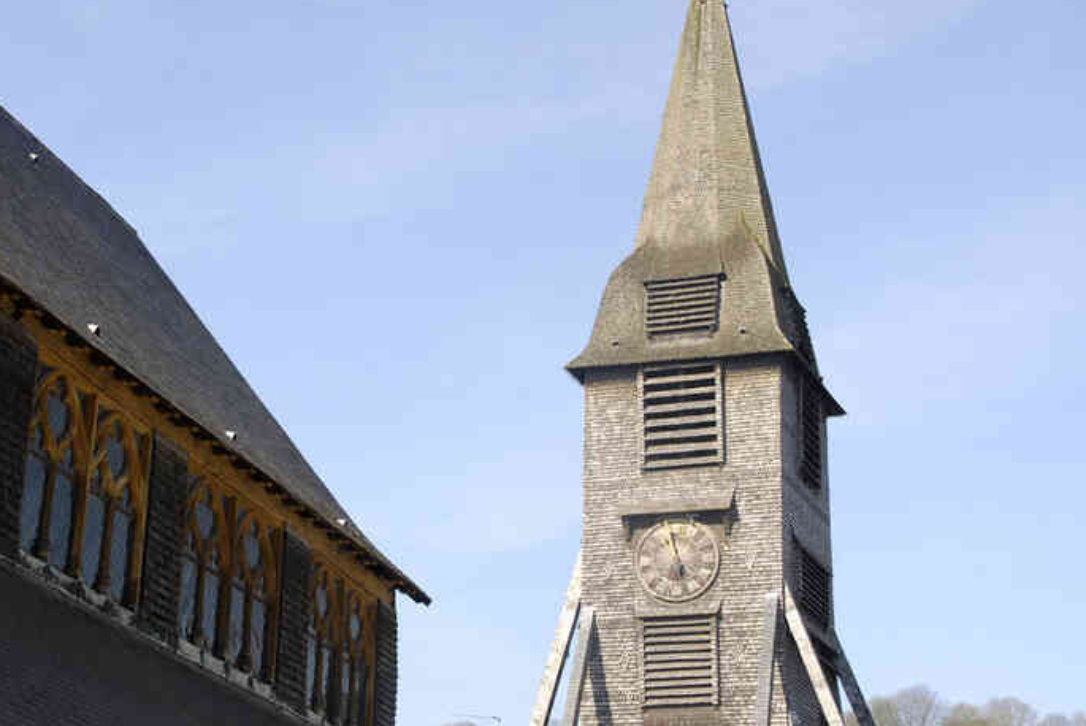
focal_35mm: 83
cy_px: 344
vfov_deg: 16.5
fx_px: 2506
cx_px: 380
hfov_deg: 24.4
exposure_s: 1/200
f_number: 9
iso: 200
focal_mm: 40
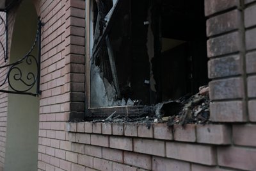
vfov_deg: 31.9
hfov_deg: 46.4
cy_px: 86
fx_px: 299
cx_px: 128
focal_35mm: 42
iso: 2000
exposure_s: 1/640
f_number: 4
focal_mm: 42
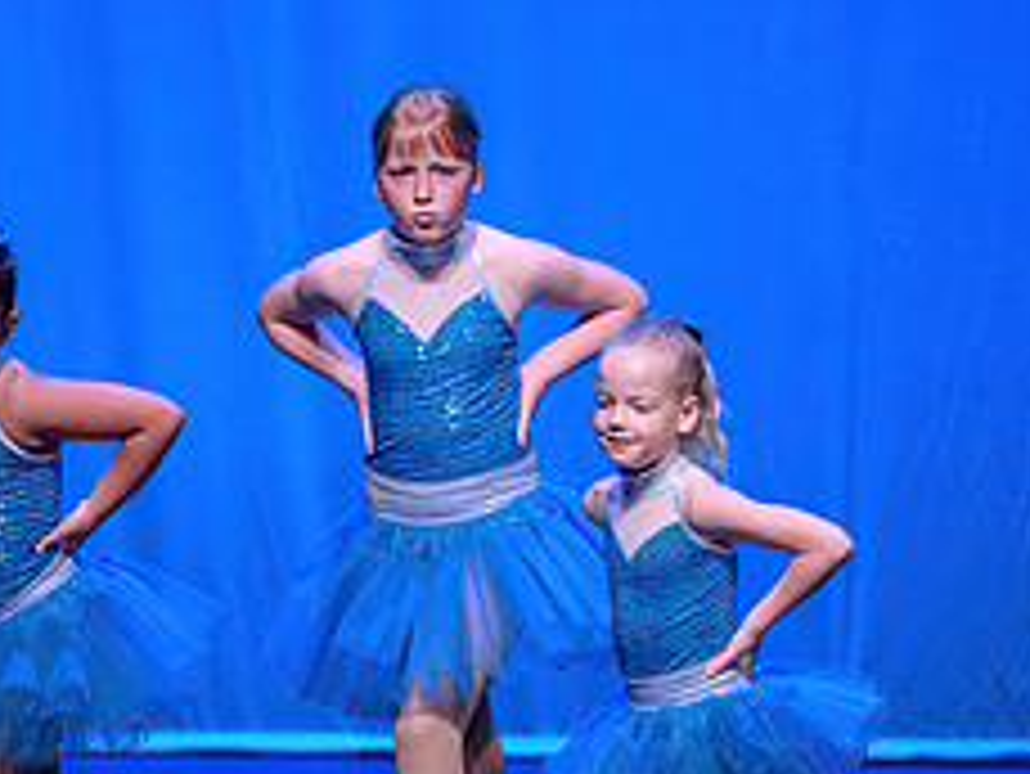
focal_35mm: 402
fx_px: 11968
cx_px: 351
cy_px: 497
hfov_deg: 4.9
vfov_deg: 3.7
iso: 1600
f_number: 3.2
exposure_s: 1/400
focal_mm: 165
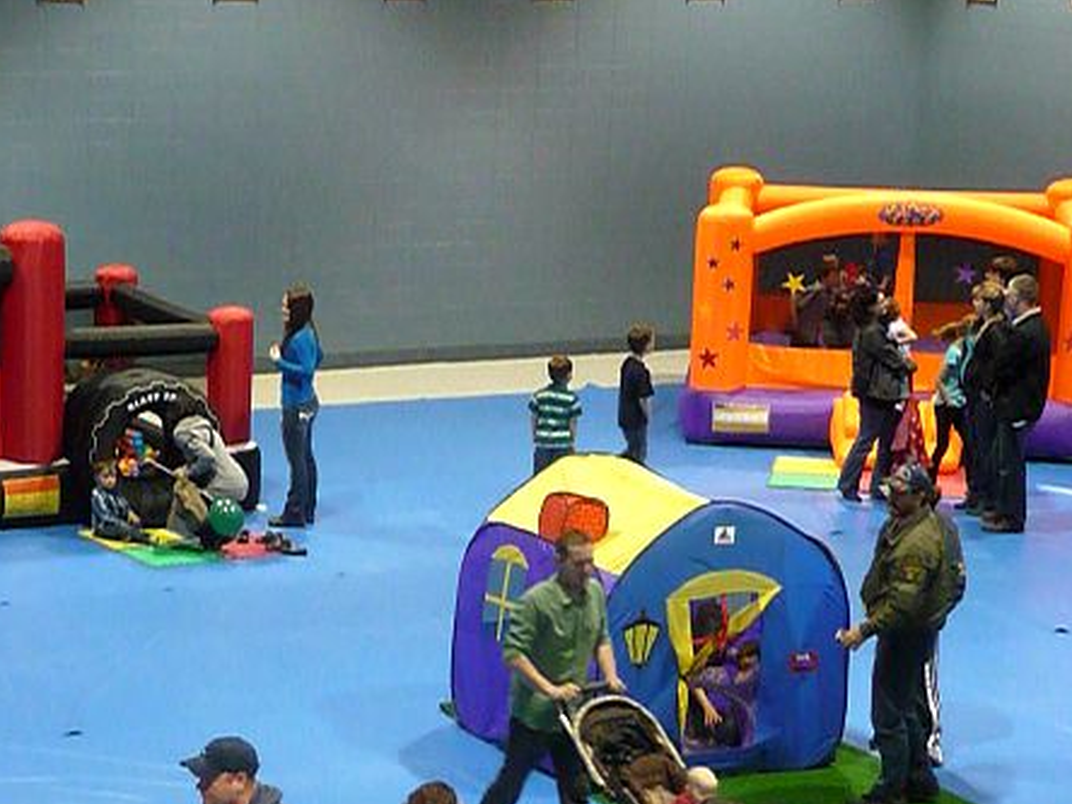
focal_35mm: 99
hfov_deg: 19.7
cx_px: 282
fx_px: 3066
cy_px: 640
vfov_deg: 14.9
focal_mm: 9.3
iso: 800
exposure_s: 1/40
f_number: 4.3
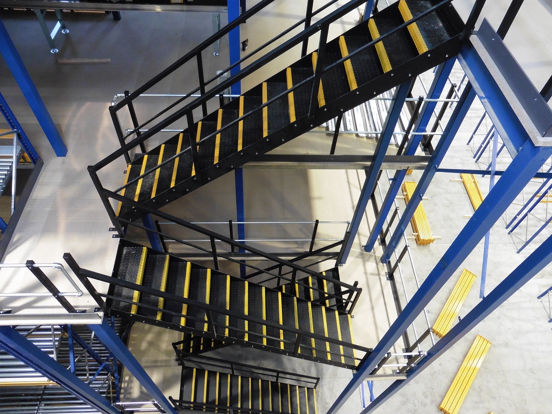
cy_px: 207
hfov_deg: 71.6
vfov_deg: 56.8
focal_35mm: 24
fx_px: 383
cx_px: 276
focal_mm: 4.3
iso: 400
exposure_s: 1/20
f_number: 3.3
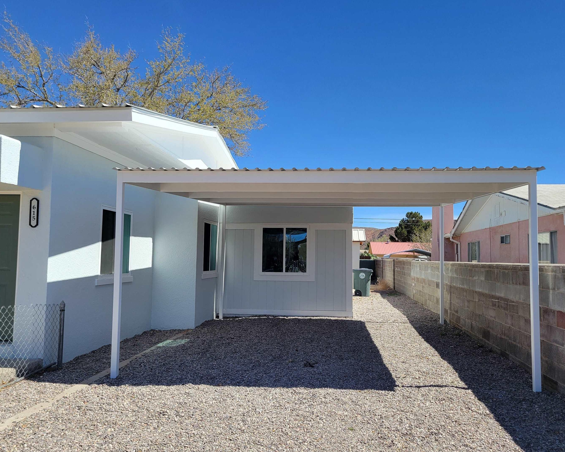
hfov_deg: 60.4
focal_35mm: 29
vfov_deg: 50.0
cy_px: 231
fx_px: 485
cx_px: 300
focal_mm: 5.4
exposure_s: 1/1967
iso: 40
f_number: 1.8
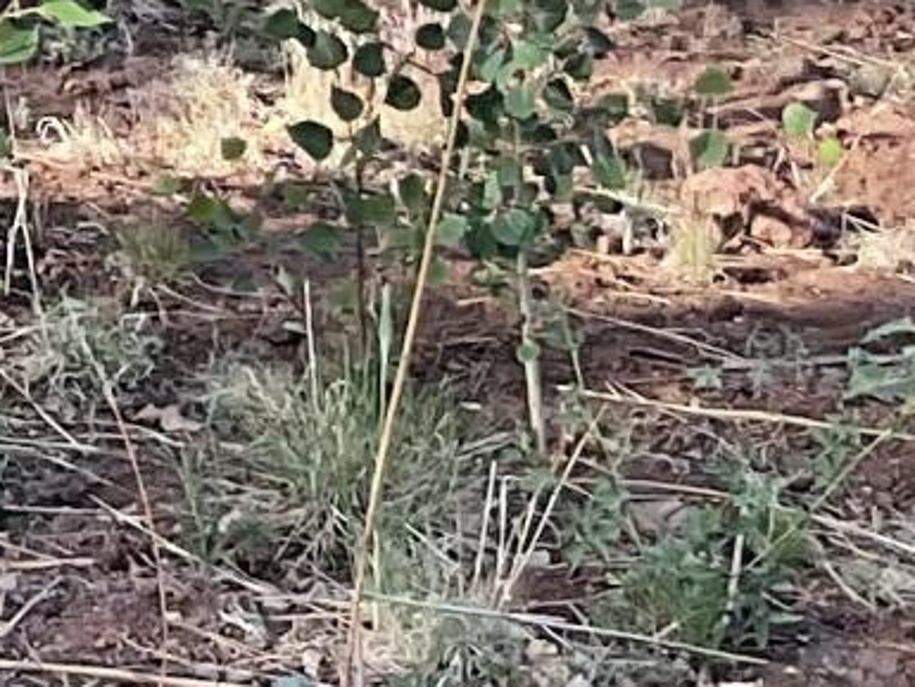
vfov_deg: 6.4
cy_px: -694
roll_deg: +0.3
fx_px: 5976
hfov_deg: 8.1
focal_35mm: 226
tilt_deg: -6.3
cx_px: -1319
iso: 16
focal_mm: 3
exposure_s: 1/268
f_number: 1.8
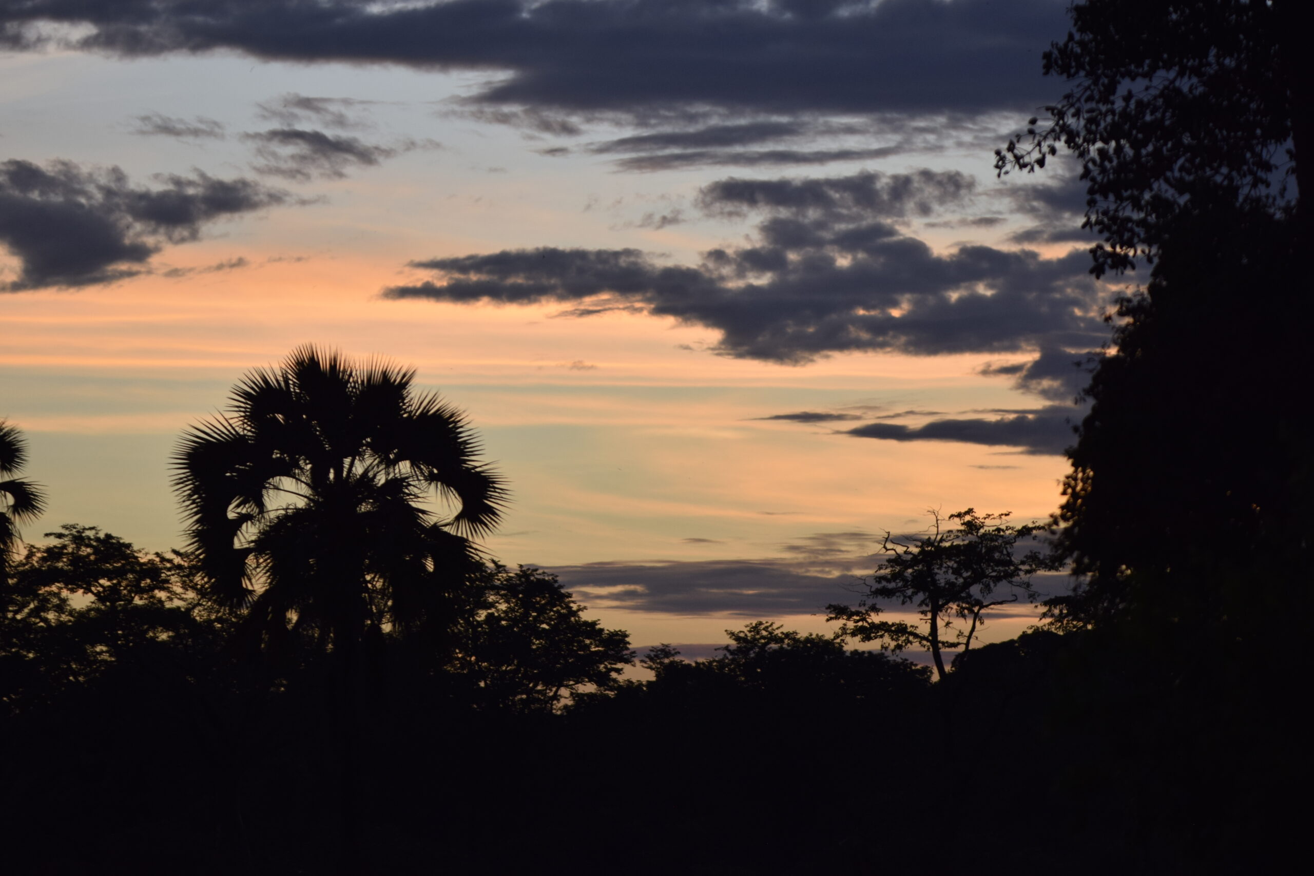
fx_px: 8212
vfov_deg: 6.1
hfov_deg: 9.1
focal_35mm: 225
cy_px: 438
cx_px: 657
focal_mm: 150
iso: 400
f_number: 5.6
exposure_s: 1/500
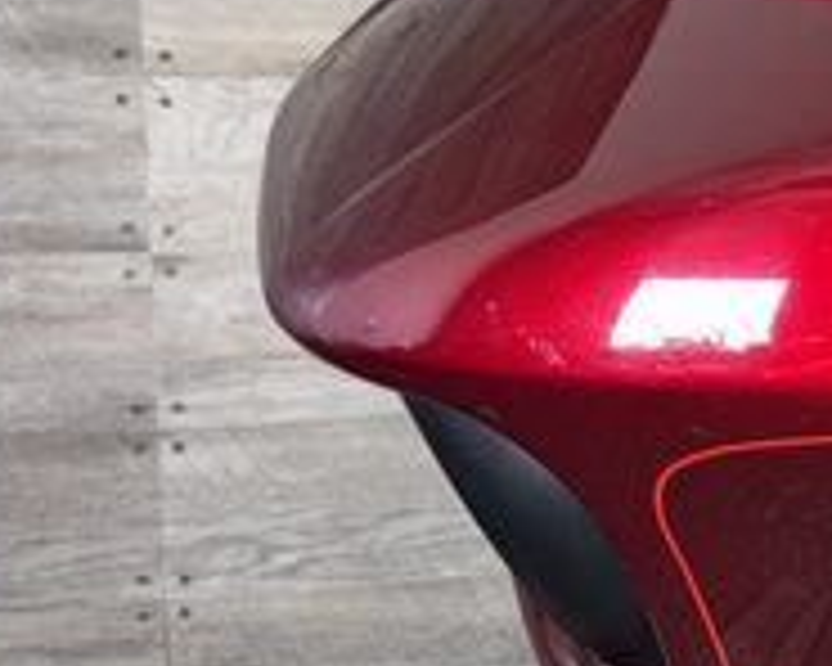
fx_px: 1995
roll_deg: +0.7
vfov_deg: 18.9
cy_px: 288
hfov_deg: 21.3
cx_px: 1088
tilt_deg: -4.3
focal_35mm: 81
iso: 64
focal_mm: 6.76
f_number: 1.78
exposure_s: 1/27
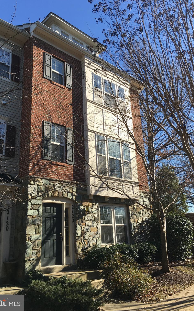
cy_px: 155
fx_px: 262
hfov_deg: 40.6
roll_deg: +2.0
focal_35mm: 31
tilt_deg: +17.5
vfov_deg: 61.2
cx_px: 90
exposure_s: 1/938
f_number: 2.2
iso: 25
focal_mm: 4.15
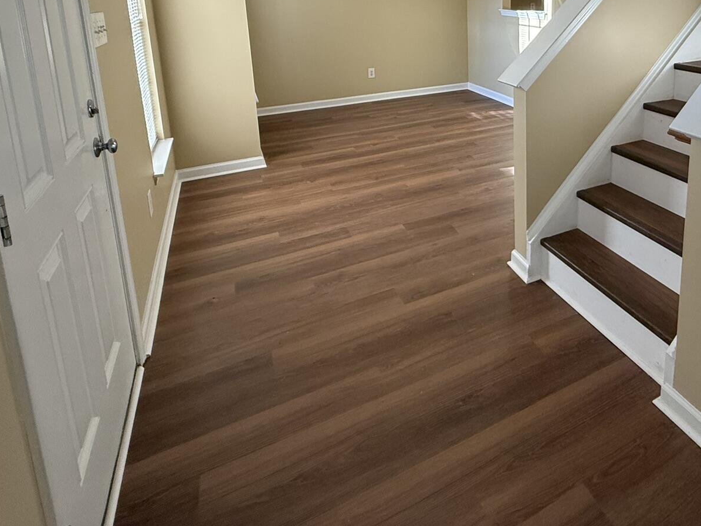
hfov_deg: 68.5
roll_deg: +1.3
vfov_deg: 51.6
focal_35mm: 24
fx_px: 486
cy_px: 76
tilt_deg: -8.9
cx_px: 494
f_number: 2.2
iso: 200
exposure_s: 1/120
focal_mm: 2.22
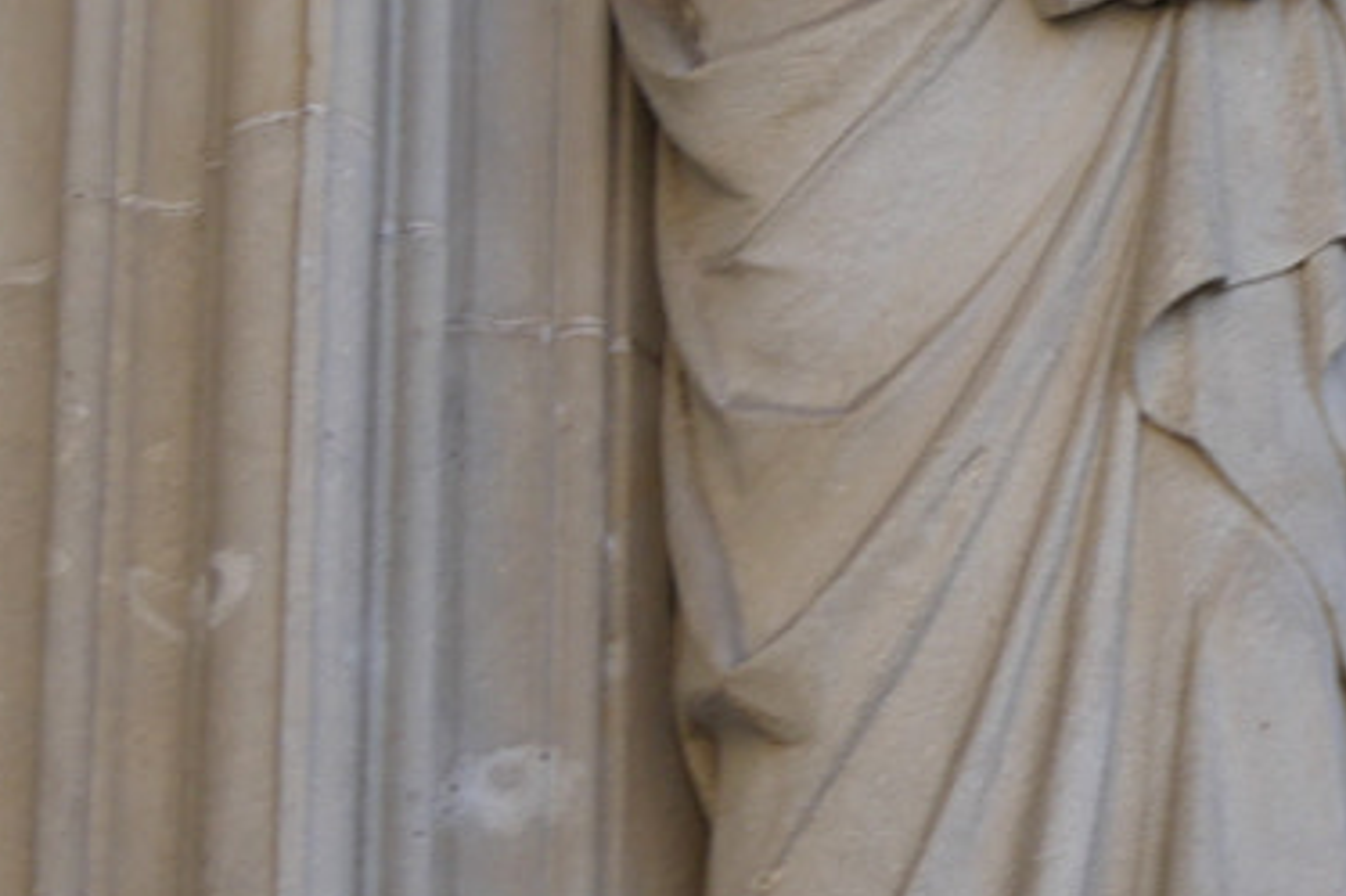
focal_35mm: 187
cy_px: 54
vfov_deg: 7.3
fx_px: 6988
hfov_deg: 10.9
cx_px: 1443
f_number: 5
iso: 200
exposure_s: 1/200
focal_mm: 21
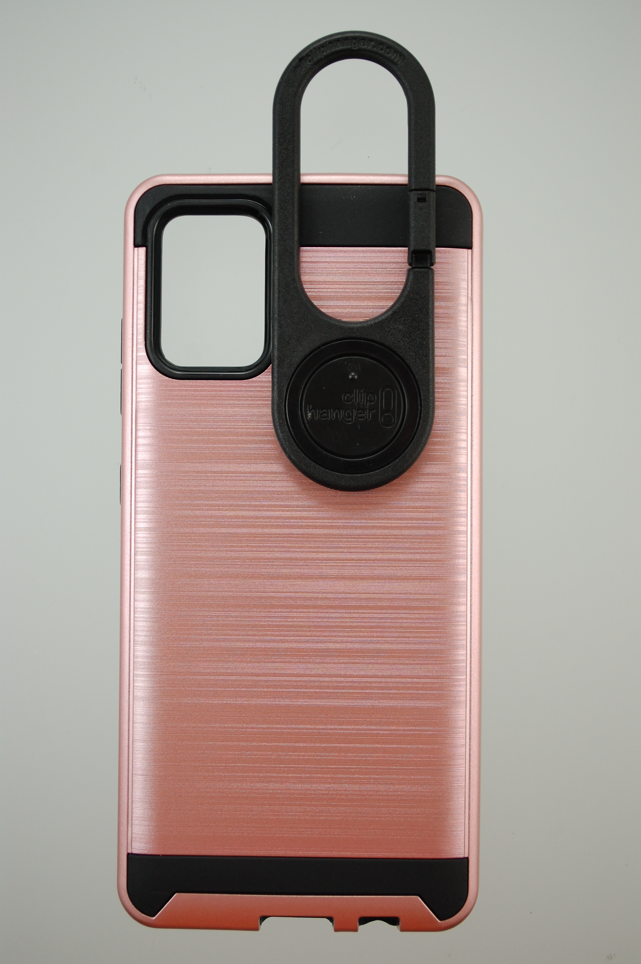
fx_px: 1445
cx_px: 320
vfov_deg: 36.9
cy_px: 482
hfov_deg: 25.0
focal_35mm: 54
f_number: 5.3
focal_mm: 36
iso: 400
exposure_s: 1/50
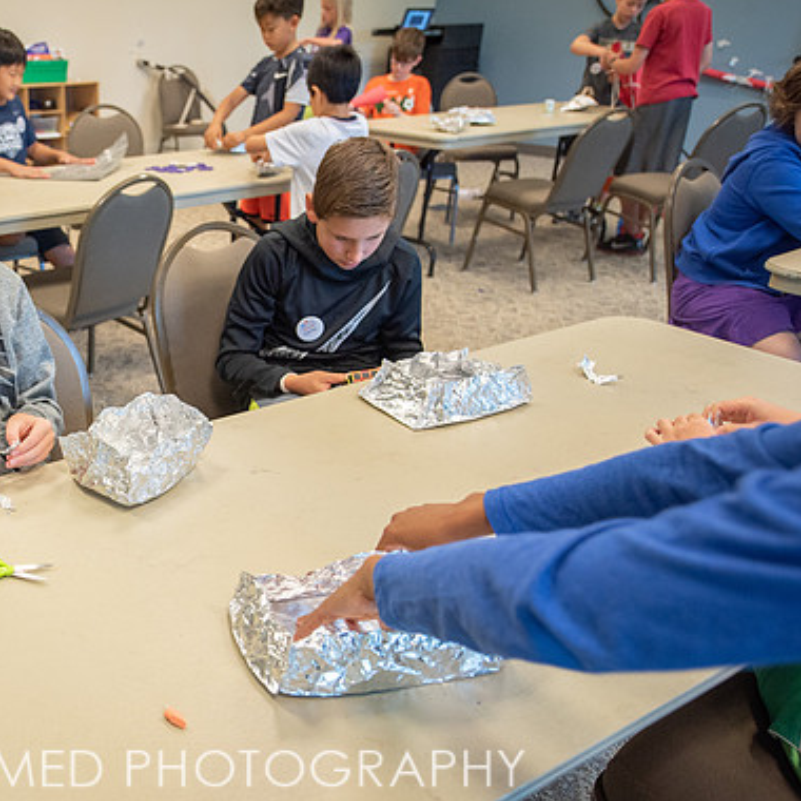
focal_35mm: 34
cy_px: 474
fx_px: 890
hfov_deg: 45.1
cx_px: 120
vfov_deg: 48.2
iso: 640
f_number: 2.8
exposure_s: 1/250
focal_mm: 22
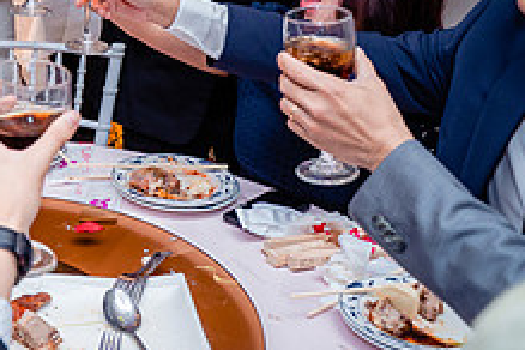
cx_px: -103
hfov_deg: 24.7
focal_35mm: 74
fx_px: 1079
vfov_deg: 17.6
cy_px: -71
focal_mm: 28
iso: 1600
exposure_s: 1/200
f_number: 4.5
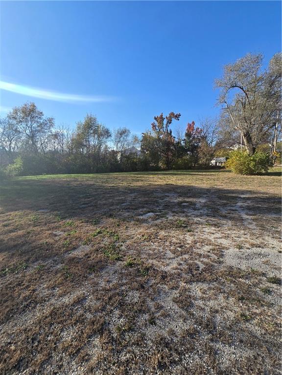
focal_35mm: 13
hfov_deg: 89.9
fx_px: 141
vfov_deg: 106.2
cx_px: 141
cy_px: 188
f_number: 2.2
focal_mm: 2.2
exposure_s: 1/1391
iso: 50
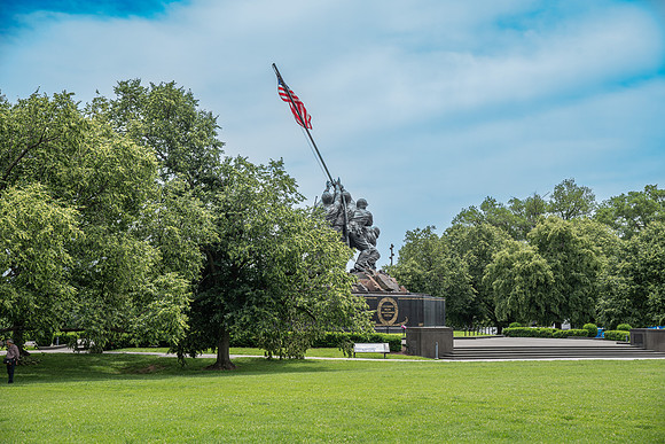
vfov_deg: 20.9
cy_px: 222
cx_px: 332
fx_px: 1201
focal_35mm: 65
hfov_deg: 31.0
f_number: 6.3
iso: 100
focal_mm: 65
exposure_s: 1/125
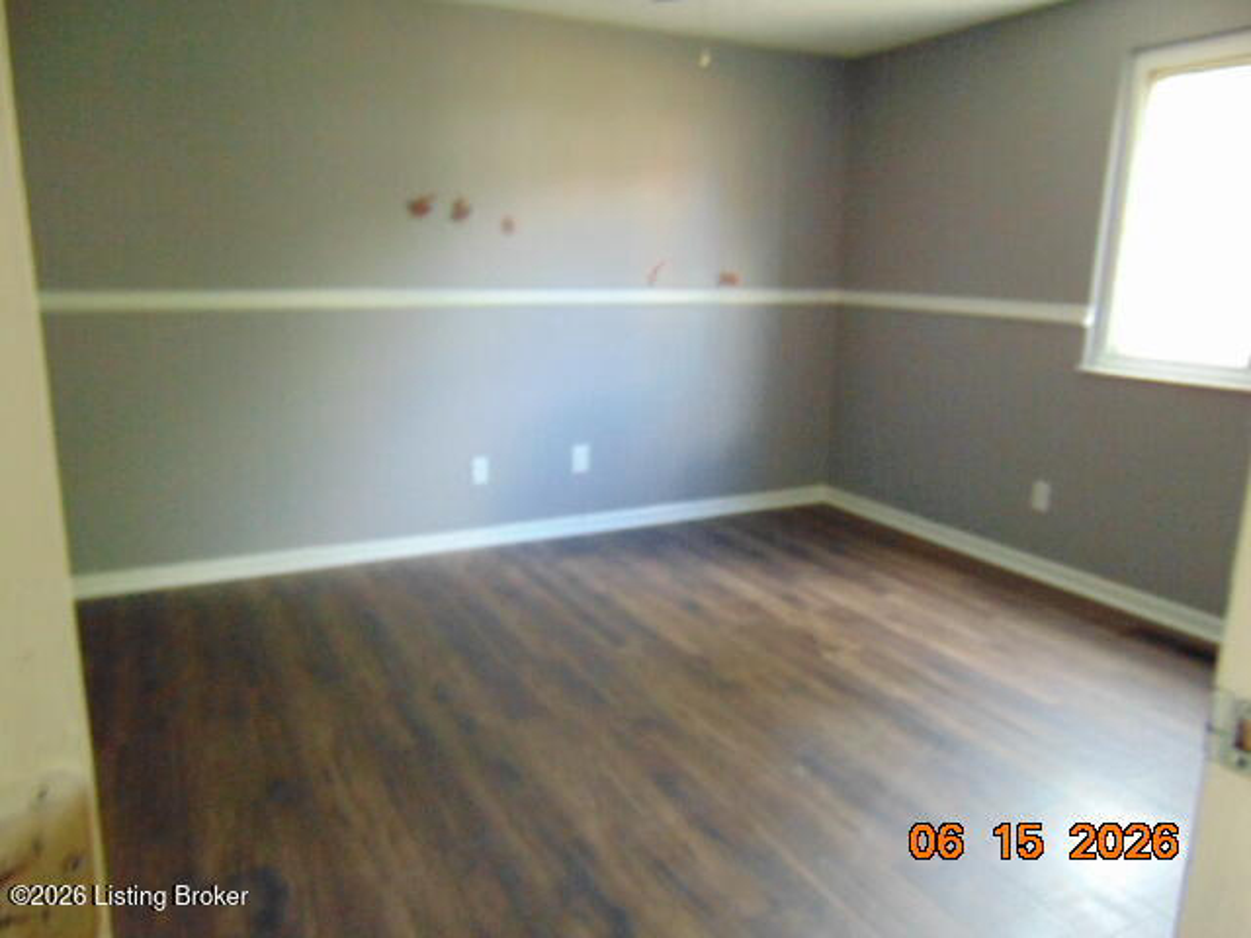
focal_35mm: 25
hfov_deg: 69.4
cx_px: 626
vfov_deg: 54.9
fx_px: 903
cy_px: 469
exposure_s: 1/15
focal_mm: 4.5
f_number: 3
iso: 400
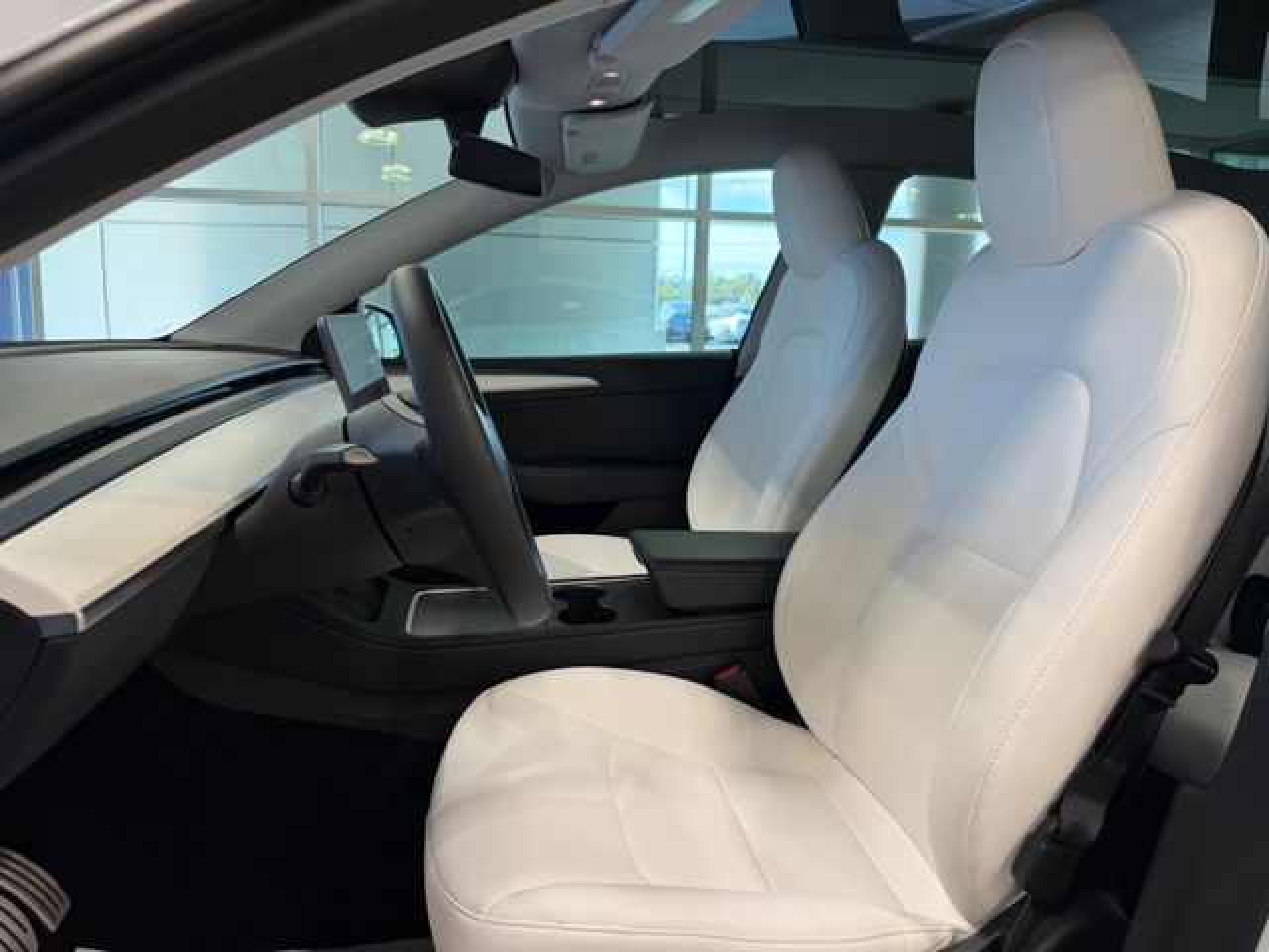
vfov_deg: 56.8
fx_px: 880
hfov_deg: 71.6
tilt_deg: -10.3
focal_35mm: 24
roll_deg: -1.5
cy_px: 476
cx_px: 634
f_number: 1.78
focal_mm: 6.76
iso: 125
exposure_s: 1/120
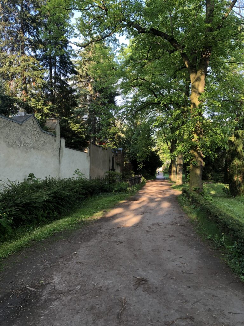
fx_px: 263
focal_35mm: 28
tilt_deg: +2.9
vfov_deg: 63.4
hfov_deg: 49.7
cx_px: 122
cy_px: 163
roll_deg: +0.5
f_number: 1.8
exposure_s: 1/120
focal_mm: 3.99
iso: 50
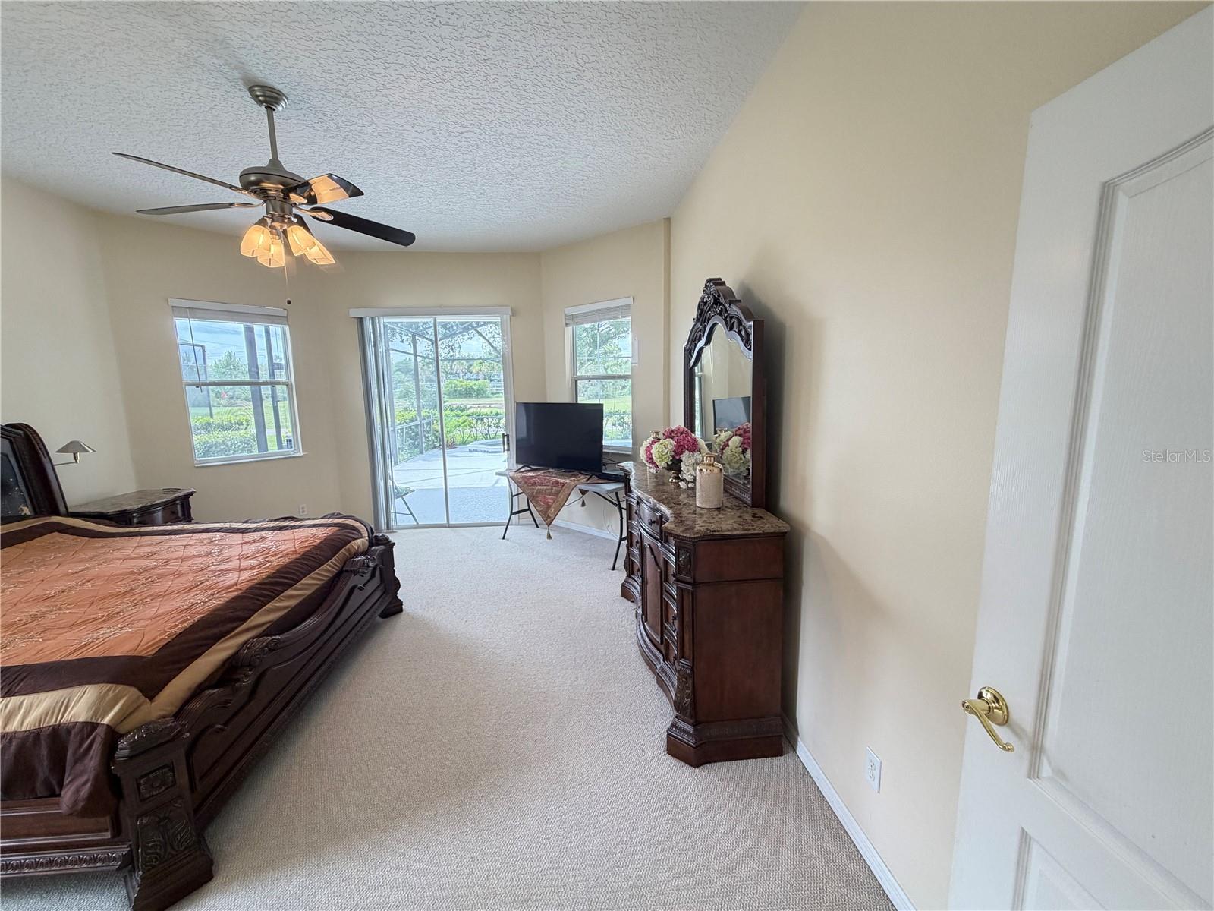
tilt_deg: -8.1
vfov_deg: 85.7
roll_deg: +1.2
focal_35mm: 14
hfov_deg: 102.1
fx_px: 491
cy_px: 456
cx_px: 607
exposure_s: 1/60
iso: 160
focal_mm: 2.22
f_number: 2.2
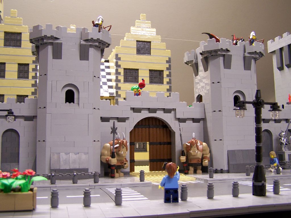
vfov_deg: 37.7
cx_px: 146
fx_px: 319
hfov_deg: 49.0
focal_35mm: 38
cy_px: 109
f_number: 2.8
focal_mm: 6.3
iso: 80
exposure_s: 1/6
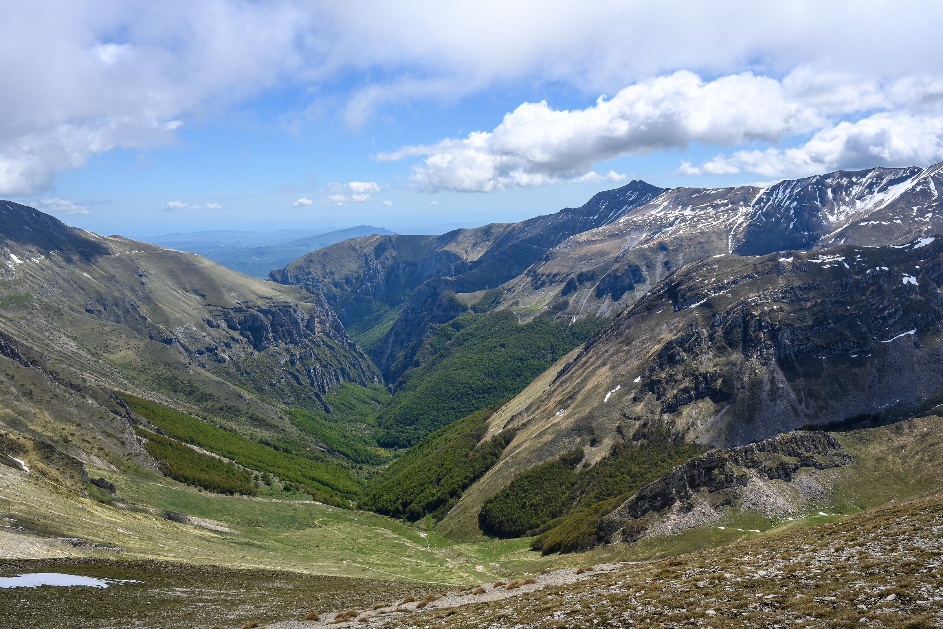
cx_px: 472
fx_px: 825
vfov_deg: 41.7
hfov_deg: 59.5
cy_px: 314
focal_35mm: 32
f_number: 11
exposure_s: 1/200
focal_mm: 31.5
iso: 64
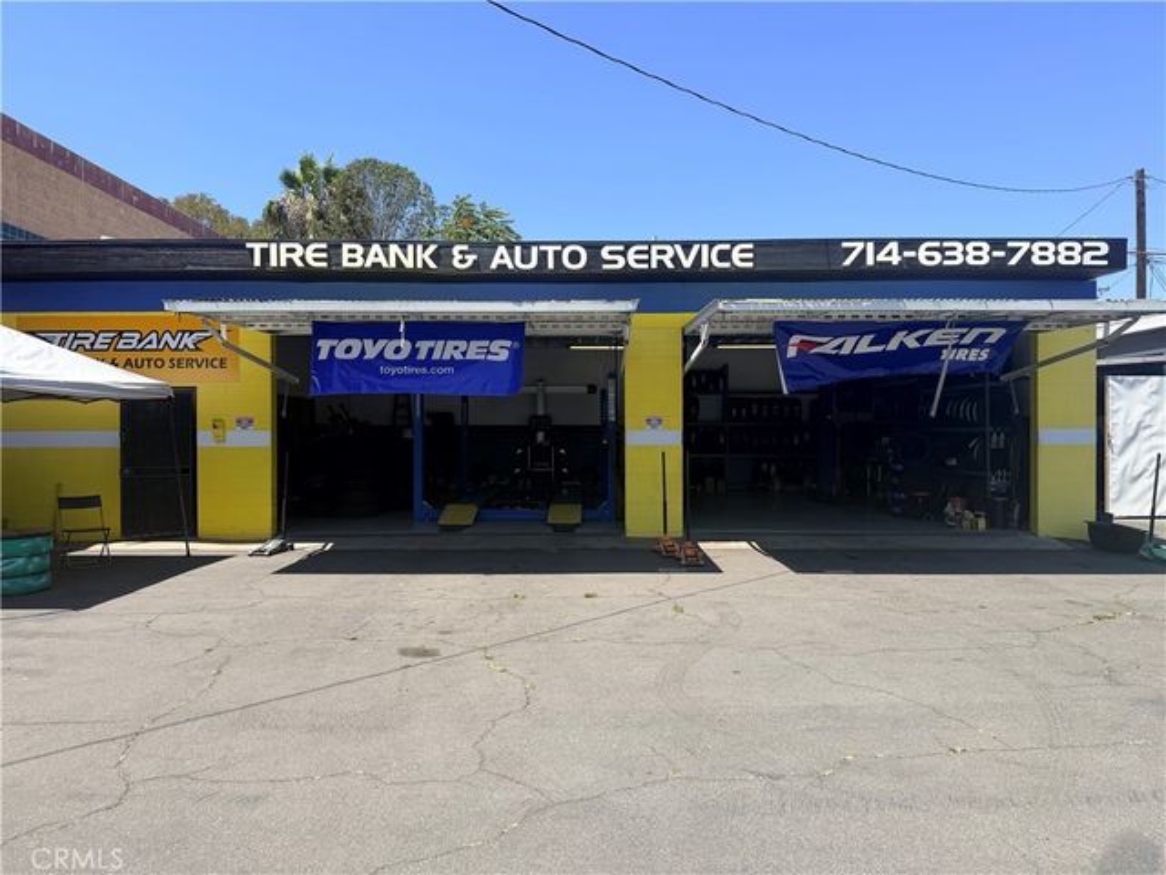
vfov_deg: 56.8
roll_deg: +0.7
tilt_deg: +0.0
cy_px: 438
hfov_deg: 71.6
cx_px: 583
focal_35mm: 24
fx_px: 808
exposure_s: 1/2907
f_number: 1.78
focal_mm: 6.76
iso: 80
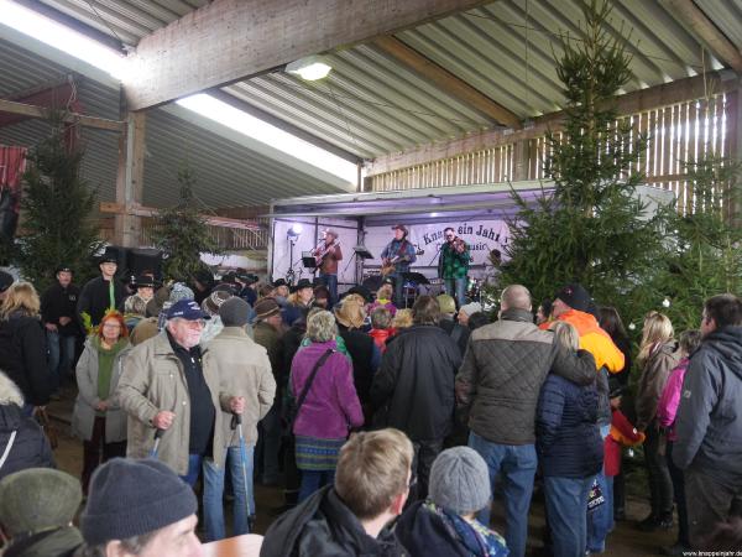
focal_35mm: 38
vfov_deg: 37.7
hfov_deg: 49.0
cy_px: 278
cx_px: 371
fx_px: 815
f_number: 4.4
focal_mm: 19
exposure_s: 1/60
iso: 3200
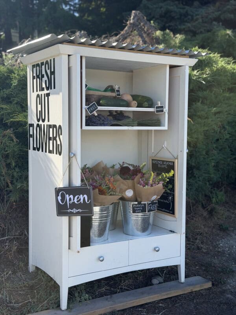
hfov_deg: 30.3
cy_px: 158
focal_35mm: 48
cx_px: 118
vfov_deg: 39.7
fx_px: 436
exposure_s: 1/1795
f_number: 1.8
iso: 80
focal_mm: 6.8
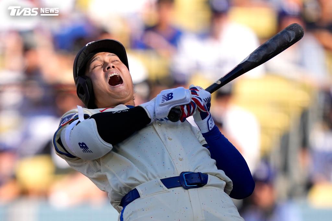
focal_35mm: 400
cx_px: 166
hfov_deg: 5.2
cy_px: 110
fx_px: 3687
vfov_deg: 3.4
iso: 320
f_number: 2.8
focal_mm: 400
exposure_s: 1/4000
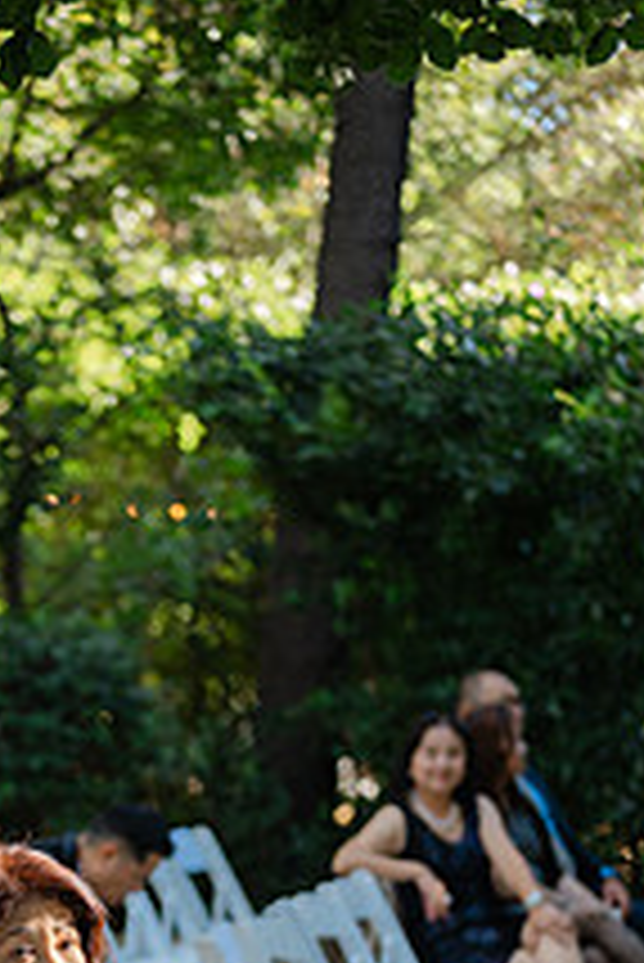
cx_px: 36
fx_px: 2813
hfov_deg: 12.9
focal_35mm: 105
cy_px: 968
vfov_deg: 18.9
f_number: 1.8
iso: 64
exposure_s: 1/125
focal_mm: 50
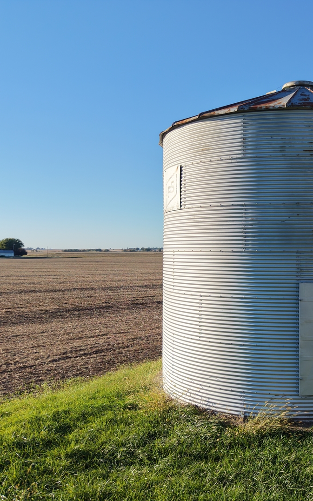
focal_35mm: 34
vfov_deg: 56.7
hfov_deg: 34.5
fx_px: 464
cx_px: 300
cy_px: 251
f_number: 1.8
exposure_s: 1/5000
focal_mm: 8.67
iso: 400
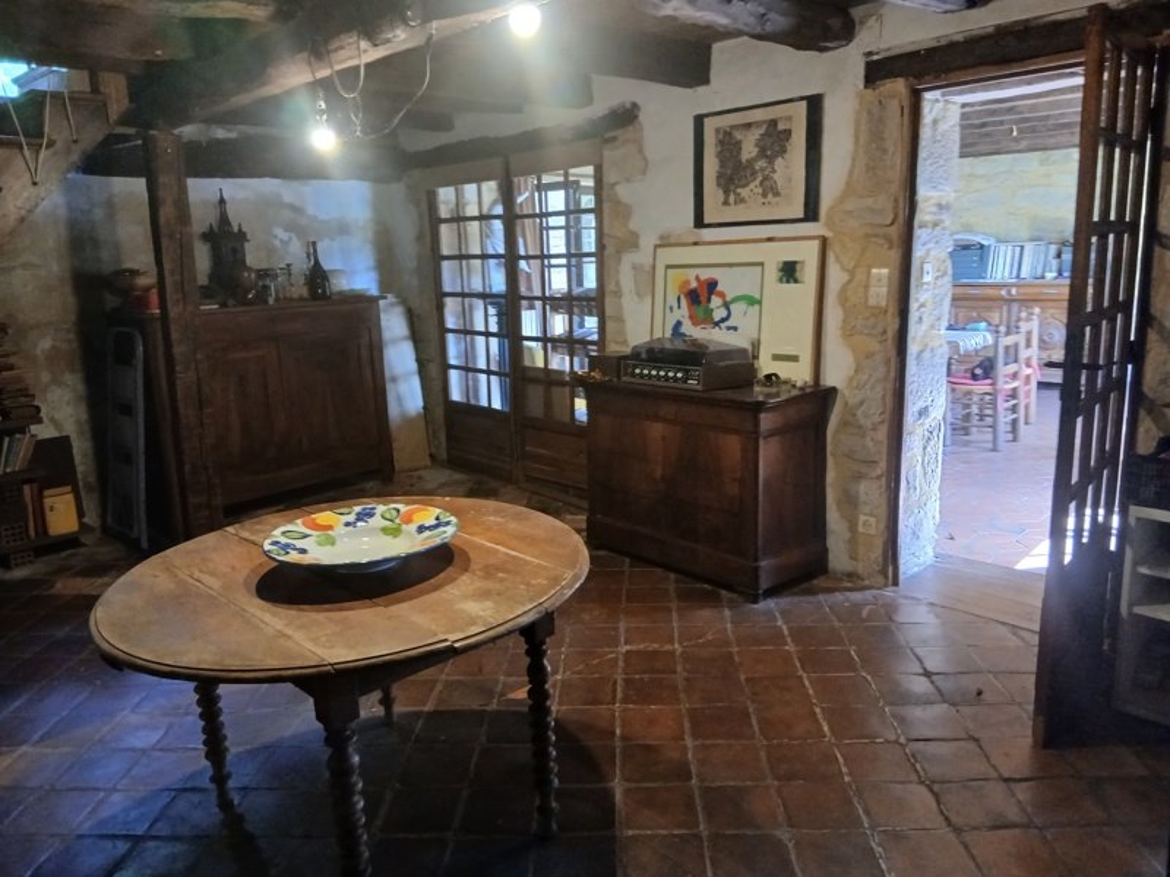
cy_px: 438
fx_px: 879
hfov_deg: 67.3
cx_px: 585
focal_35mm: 26
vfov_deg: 53.1
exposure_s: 1/25
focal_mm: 3.98
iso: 320
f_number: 1.8
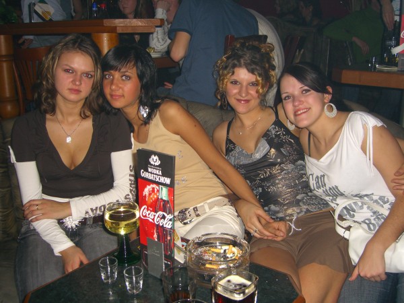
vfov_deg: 37.7
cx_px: 202
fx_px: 443
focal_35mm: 38
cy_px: 152
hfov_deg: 49.0
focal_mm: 7.9
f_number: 2.8
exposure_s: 1/60
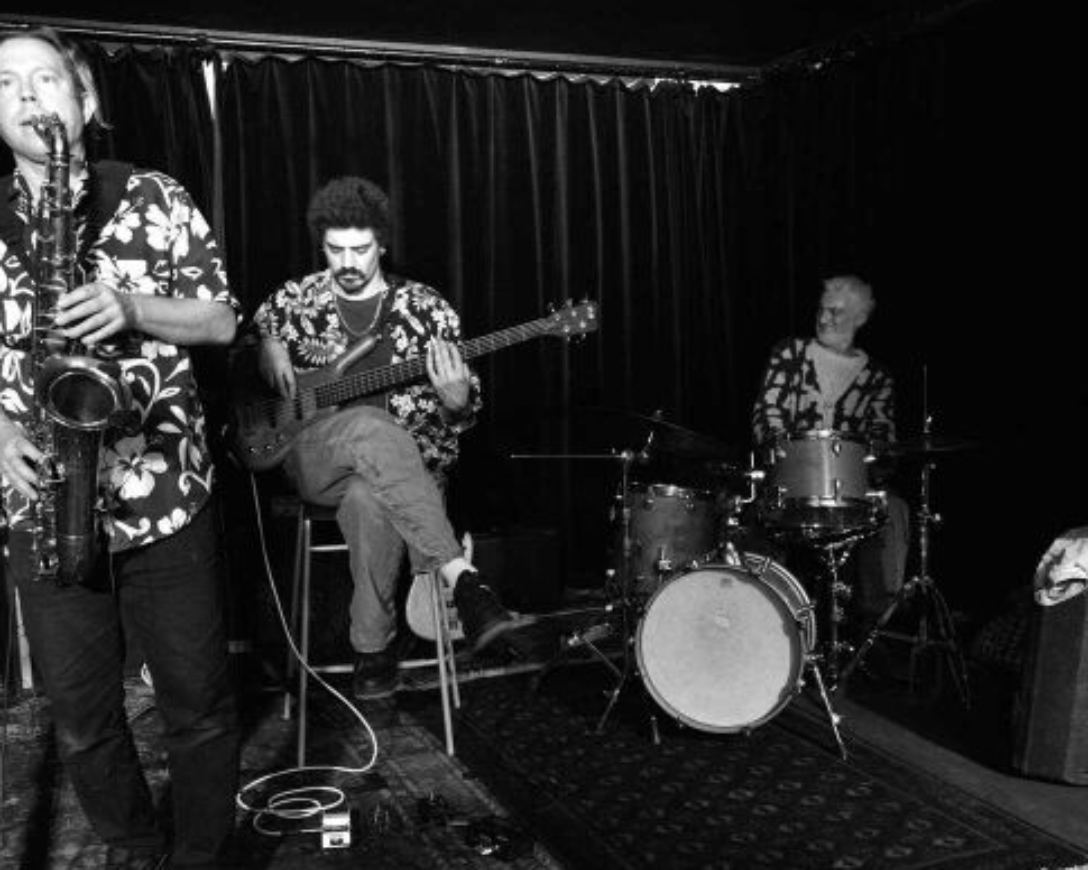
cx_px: 541
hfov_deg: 50.3
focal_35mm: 36
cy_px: 442
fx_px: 1159
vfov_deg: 41.2
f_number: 5
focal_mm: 20.5
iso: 8000
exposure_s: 1/60
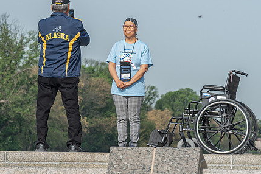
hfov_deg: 7.5
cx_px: 69
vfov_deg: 5.0
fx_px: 1979
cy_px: 79
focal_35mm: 273
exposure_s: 1/125
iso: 160
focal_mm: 120
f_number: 8
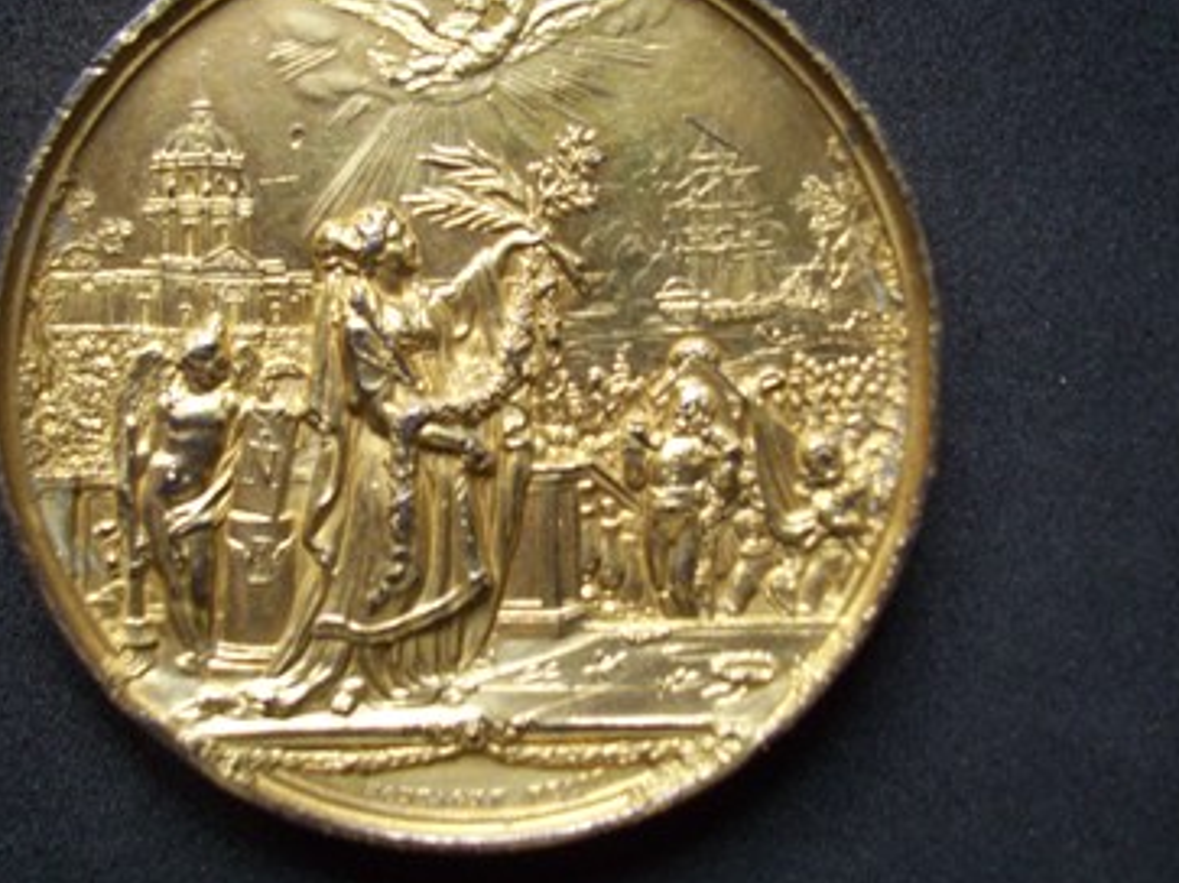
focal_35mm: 42
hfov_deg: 44.5
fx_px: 1430
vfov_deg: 34.2
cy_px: 347
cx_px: 461
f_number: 2.9
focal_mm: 5.7
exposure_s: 1/13
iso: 160
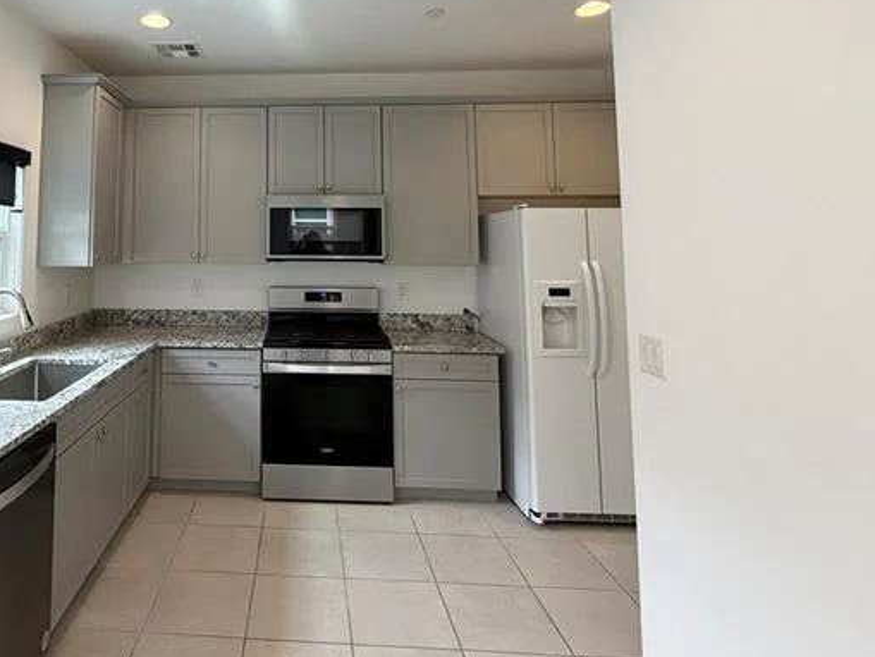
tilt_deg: +5.0
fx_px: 556
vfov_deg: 58.8
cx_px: 272
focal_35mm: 22
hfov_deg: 73.4
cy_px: 189
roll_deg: -0.6
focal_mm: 2.22
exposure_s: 1/120
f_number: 2.2
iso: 160
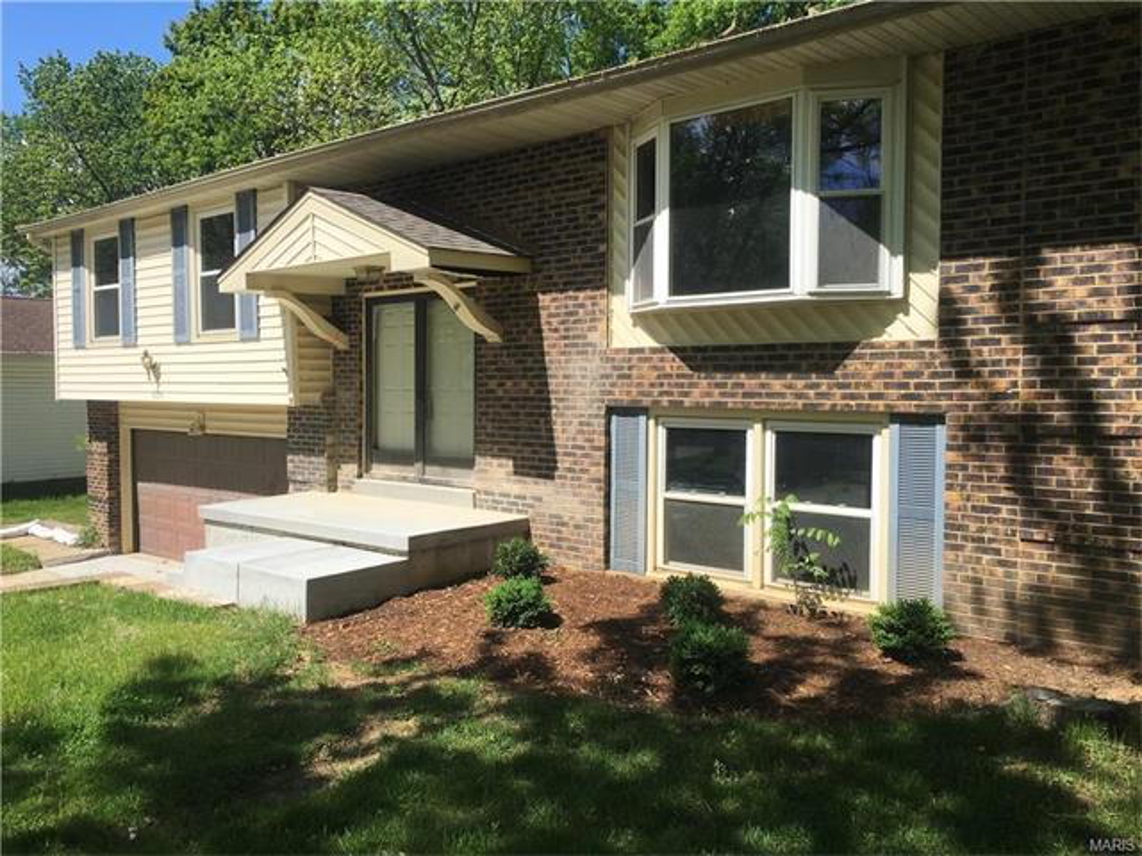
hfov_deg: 61.7
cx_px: 571
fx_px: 957
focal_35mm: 29
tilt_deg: -2.2
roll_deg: +0.4
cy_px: 428
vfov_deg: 48.2
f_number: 2.2
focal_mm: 4.15
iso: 25
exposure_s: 1/1672
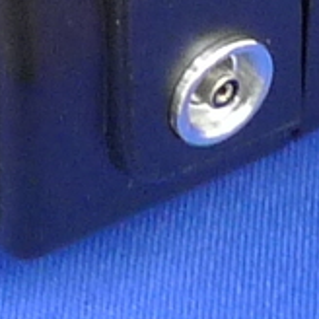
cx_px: 475
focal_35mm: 304
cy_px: -482
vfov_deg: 5.5
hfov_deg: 5.7
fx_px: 3170
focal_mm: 5.4
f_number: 2.1
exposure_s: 1/30
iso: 250
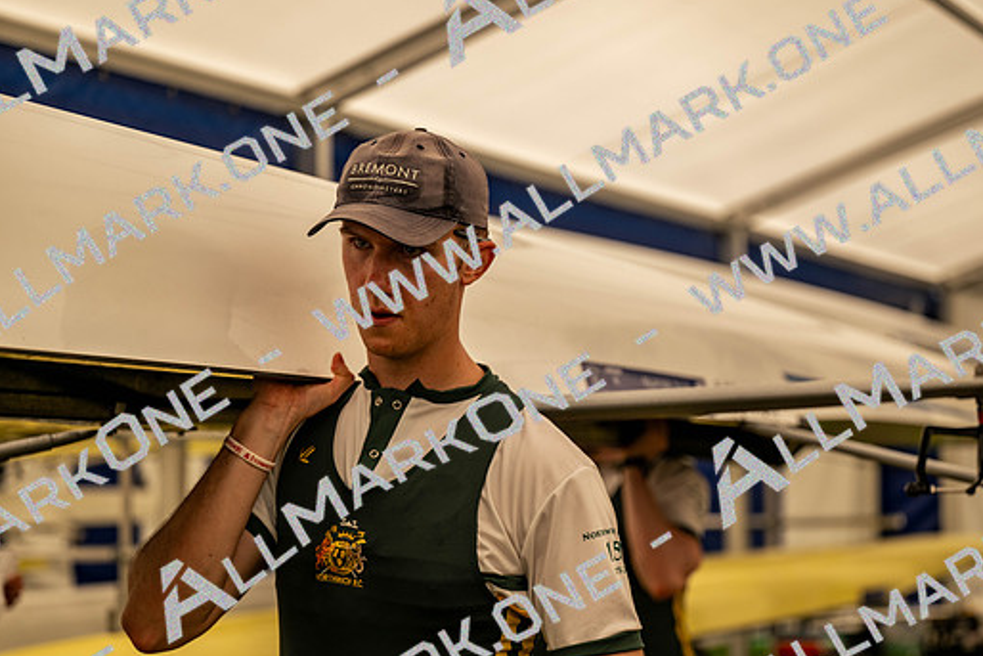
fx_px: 2158
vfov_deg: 17.3
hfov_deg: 25.6
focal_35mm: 79
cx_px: 549
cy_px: 347
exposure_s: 1/1000
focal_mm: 70
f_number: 2.8
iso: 180
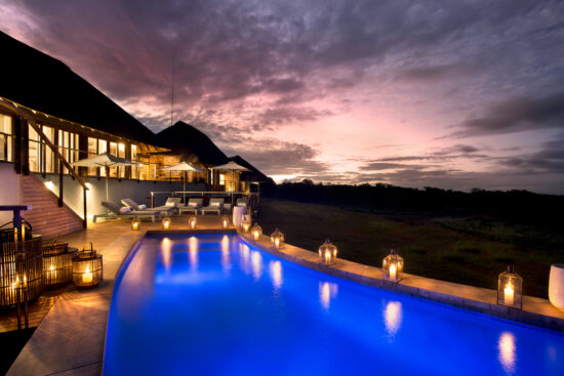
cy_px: 188
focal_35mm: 17
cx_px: 282
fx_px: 266
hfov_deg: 93.3
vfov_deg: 70.5
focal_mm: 17
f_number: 9.5
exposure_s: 10
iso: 200
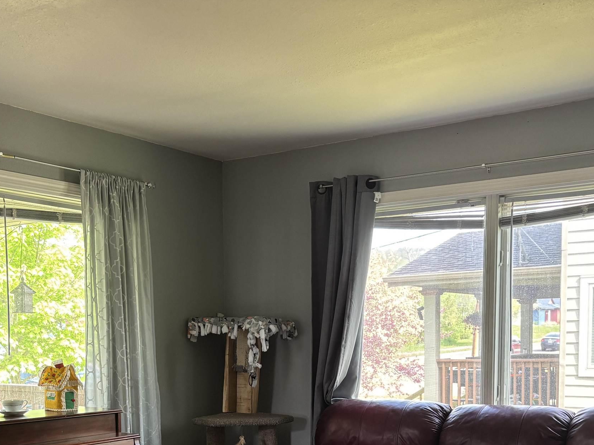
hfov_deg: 39.6
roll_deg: +0.8
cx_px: 253
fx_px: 824
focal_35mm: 48
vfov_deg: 29.0
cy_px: 407
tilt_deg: -4.6
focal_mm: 5.96
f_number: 1.6
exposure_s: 1/70
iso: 125
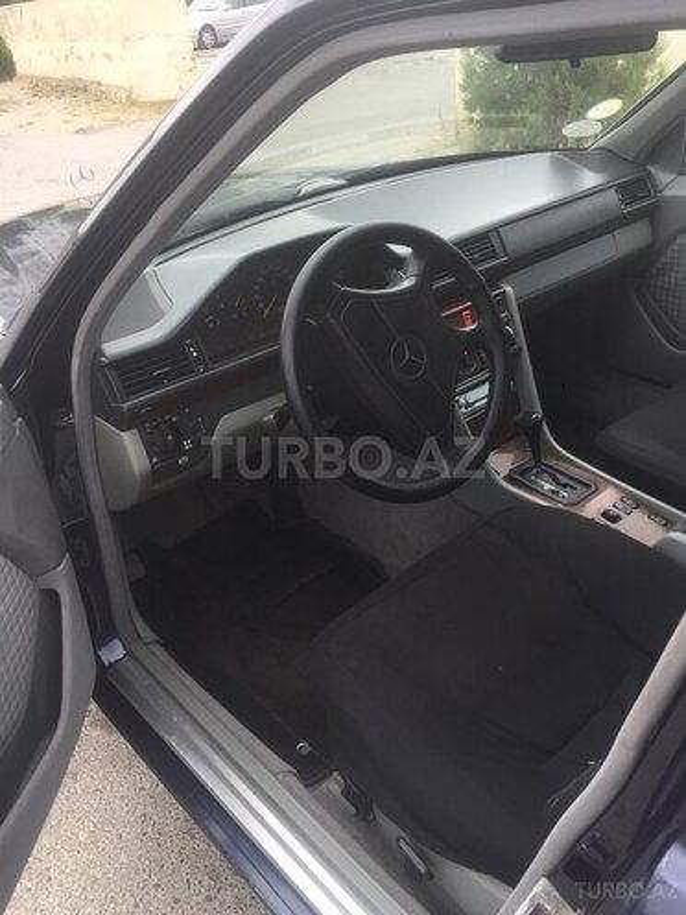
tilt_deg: -29.2
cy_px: 458
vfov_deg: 61.7
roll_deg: +3.5
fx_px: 766
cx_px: 343
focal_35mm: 29
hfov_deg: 48.2
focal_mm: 4.15
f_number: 2.2
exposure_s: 1/412
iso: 32
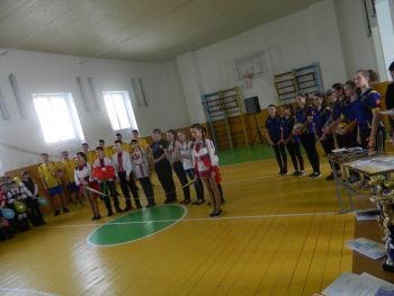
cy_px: 148
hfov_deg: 69.4
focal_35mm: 25
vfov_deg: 54.9
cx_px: 197
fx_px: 285
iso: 80
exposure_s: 1/30
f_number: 3.1
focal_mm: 4.5
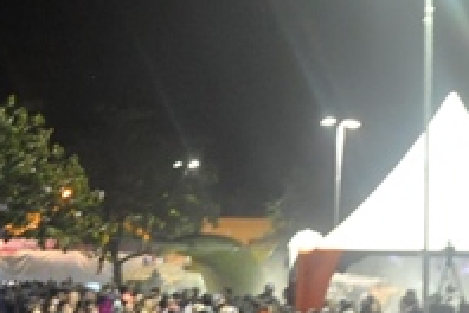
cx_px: 476
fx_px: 1667
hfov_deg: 15.7
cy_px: 145
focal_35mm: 128
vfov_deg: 10.7
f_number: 3.5
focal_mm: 18
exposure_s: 1/10
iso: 1250
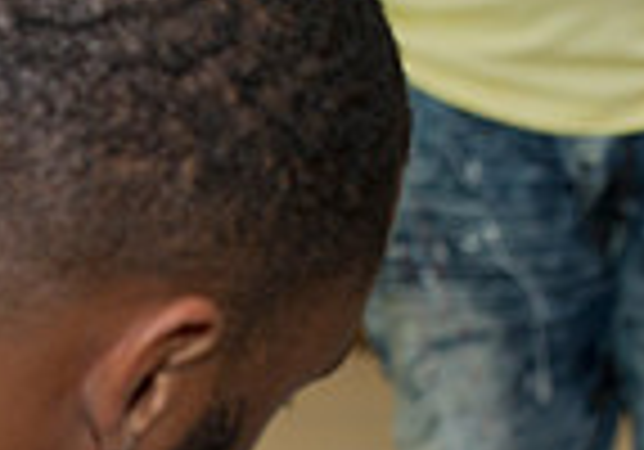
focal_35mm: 319
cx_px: 65
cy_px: 671
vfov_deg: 4.4
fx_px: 5793
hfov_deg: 6.3
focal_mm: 70
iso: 1250
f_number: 5.6
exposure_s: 1/200
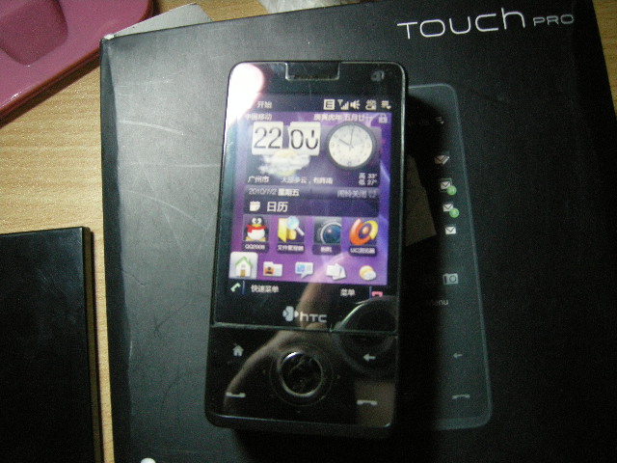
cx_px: 308
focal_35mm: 36
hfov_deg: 51.4
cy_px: 232
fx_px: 642
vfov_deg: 39.7
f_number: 2.7
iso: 400
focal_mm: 7.5
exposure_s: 1/47.6
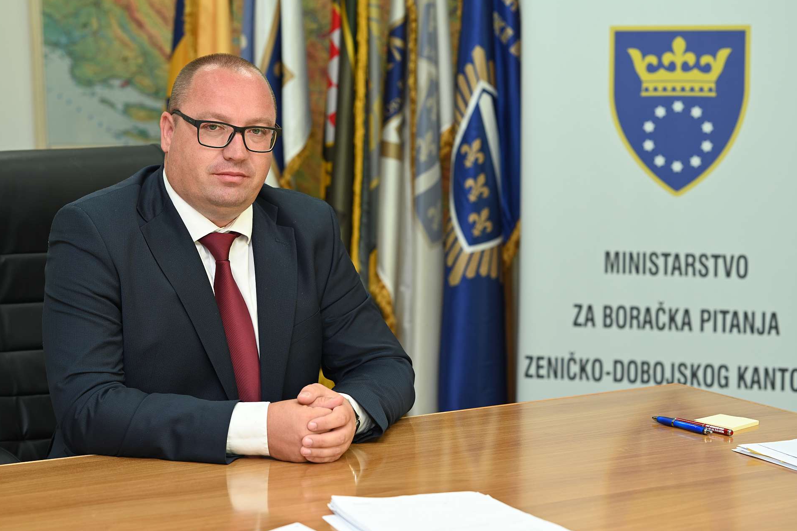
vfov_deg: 15.9
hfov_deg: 23.6
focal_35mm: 86
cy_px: 266
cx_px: 398
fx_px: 1904
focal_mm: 85
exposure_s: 1/60
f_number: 4
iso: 320
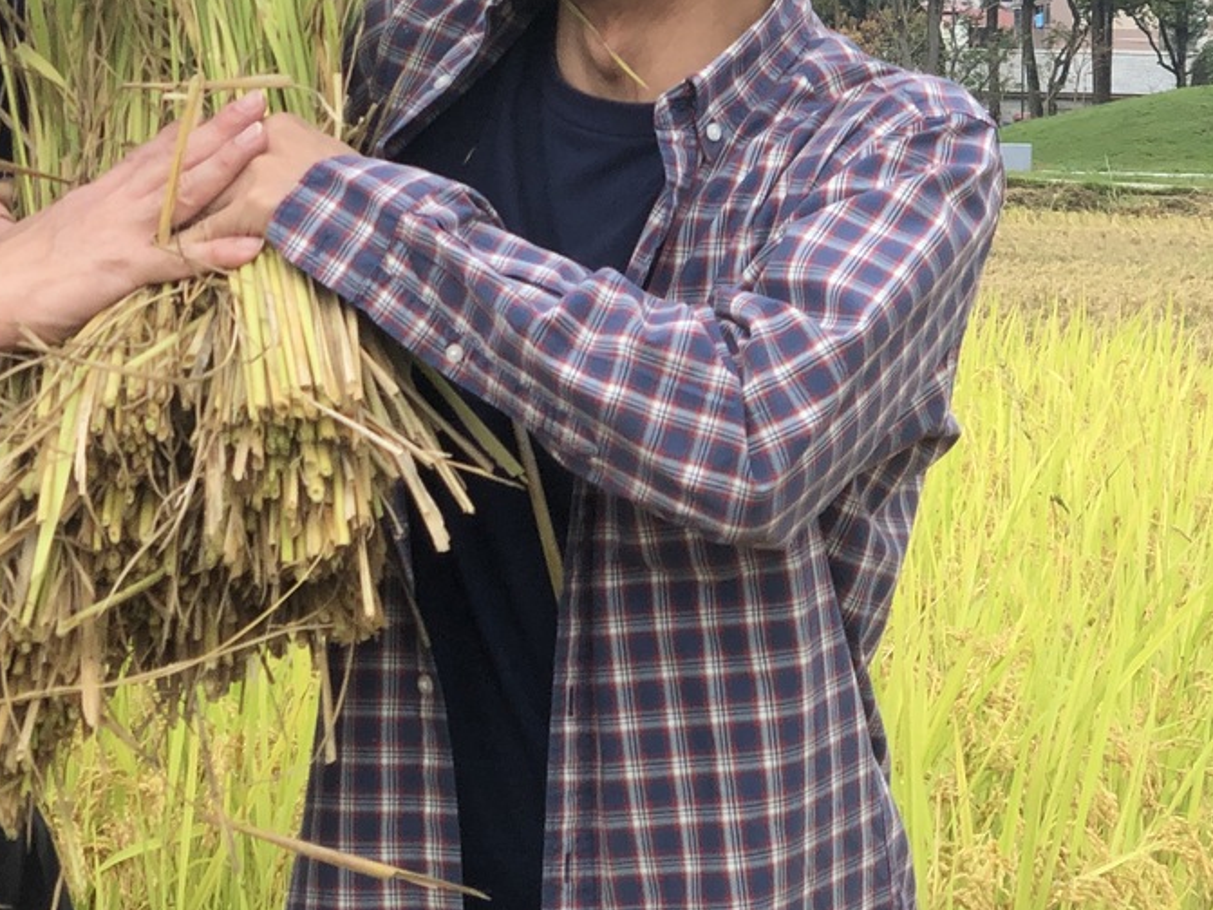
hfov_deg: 15.8
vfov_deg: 11.8
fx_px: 4344
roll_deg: -0.3
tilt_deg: +1.1
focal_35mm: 124
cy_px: 4
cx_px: 262
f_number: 2.4
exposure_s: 1/674
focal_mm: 6
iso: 16
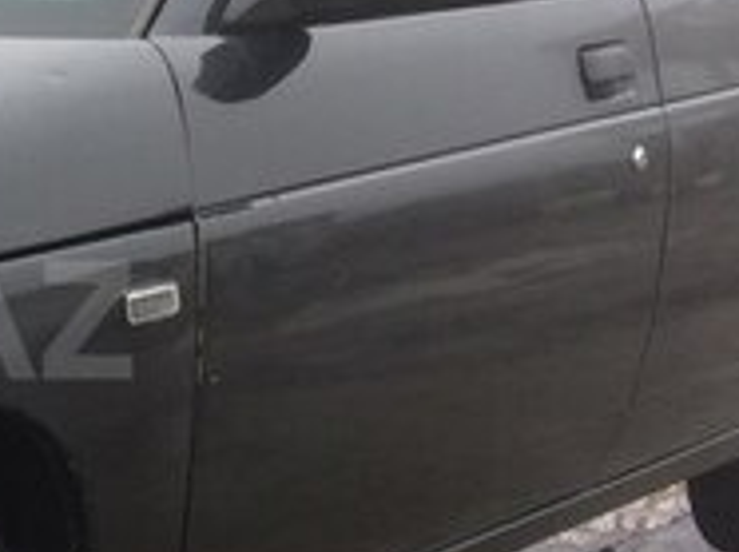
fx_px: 2196
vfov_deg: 14.3
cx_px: -274
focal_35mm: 103
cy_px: 320
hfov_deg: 17.7
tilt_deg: -10.5
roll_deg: -0.8
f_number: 2.2
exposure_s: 1/109
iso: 32
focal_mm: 4.15
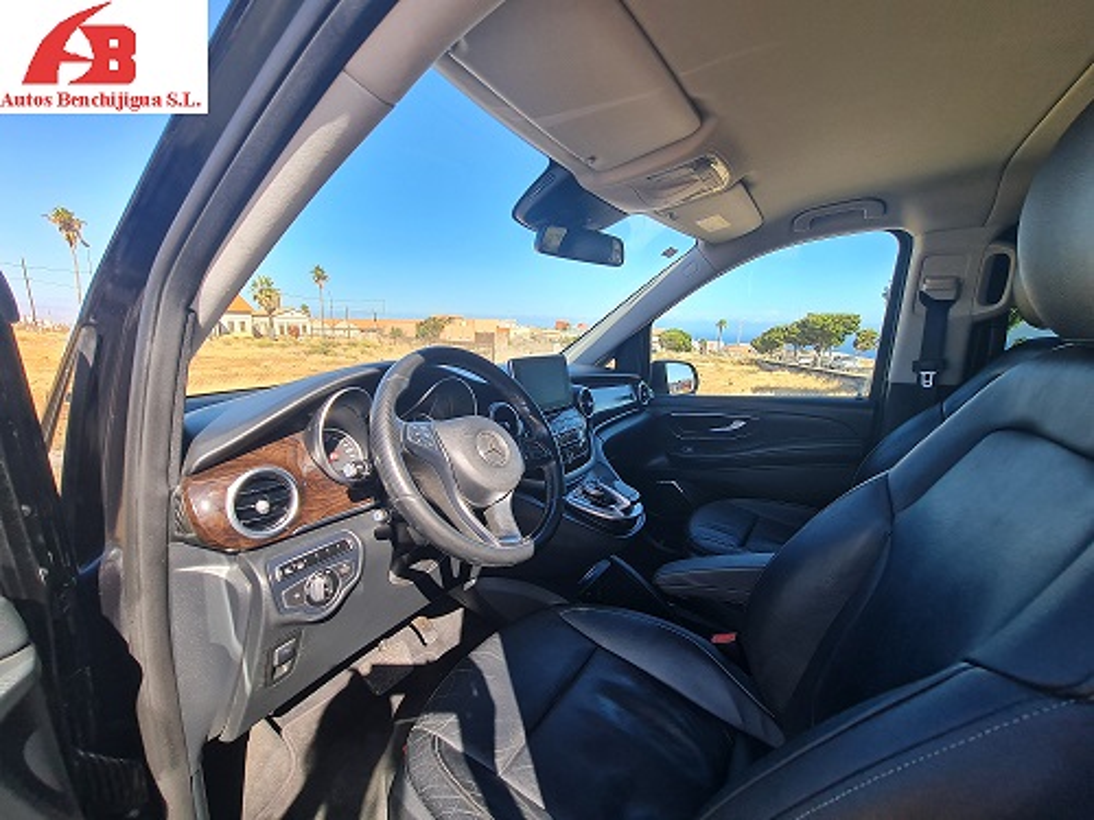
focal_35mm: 13
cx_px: 547
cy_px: 410
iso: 64
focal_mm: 2.2
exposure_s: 1/443
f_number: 2.2
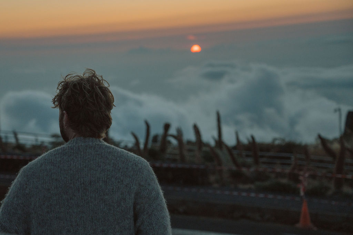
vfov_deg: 17.1
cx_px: 151
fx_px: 784
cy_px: 116
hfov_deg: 25.3
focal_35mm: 80
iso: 640
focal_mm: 70
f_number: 4
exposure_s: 1/4000
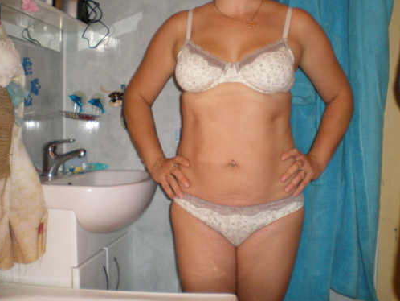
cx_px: 210
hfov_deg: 44.8
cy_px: 140
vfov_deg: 34.4
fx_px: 486
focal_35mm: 42
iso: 400
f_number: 3.1
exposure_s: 1/50
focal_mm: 6.3
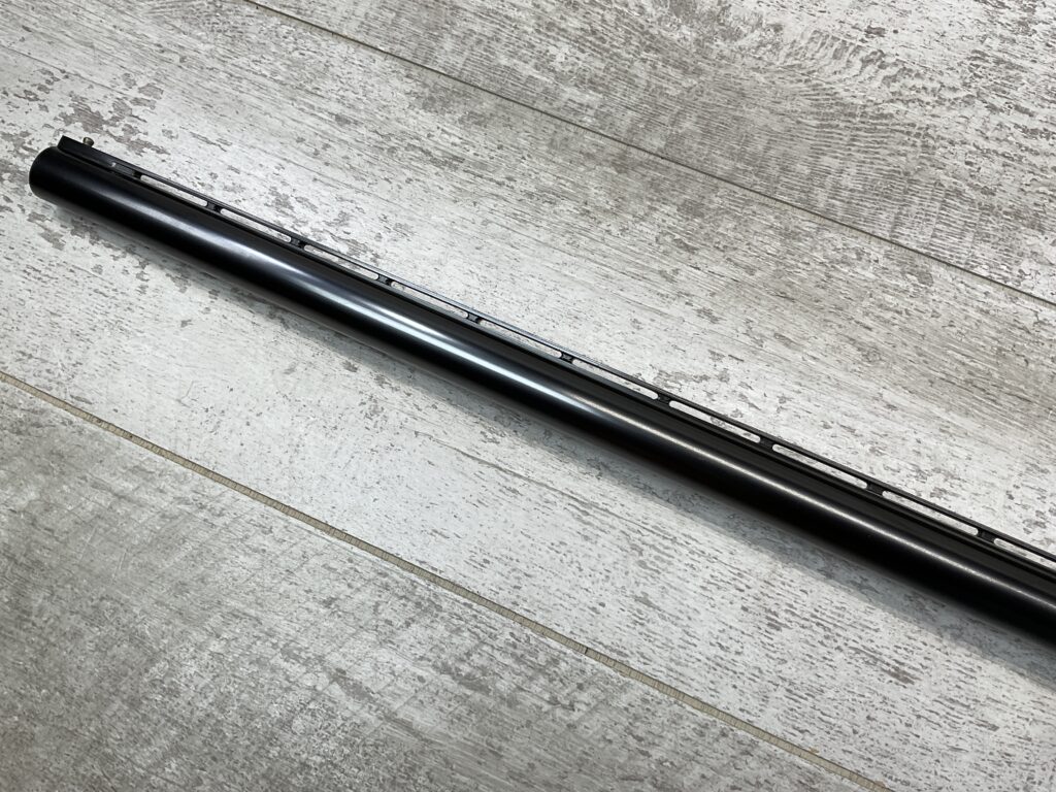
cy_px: 396
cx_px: 528
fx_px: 885
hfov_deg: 61.7
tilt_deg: -75.8
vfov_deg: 48.2
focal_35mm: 29
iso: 16
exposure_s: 1/199
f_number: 1.8
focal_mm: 3
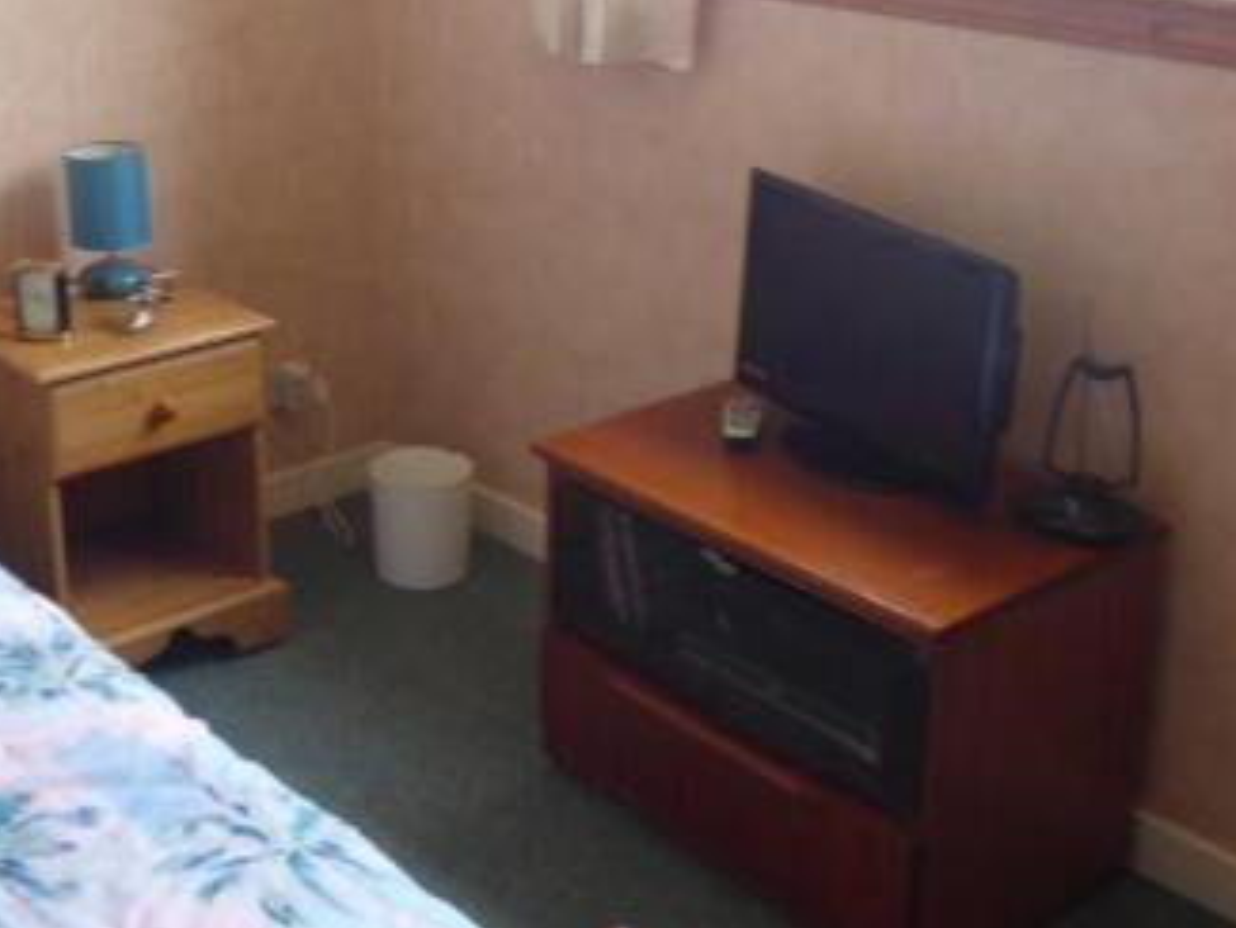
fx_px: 1857
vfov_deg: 27.9
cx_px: 348
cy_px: 329
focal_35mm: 52
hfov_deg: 36.2
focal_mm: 5
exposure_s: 1/60
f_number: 3.5
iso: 320
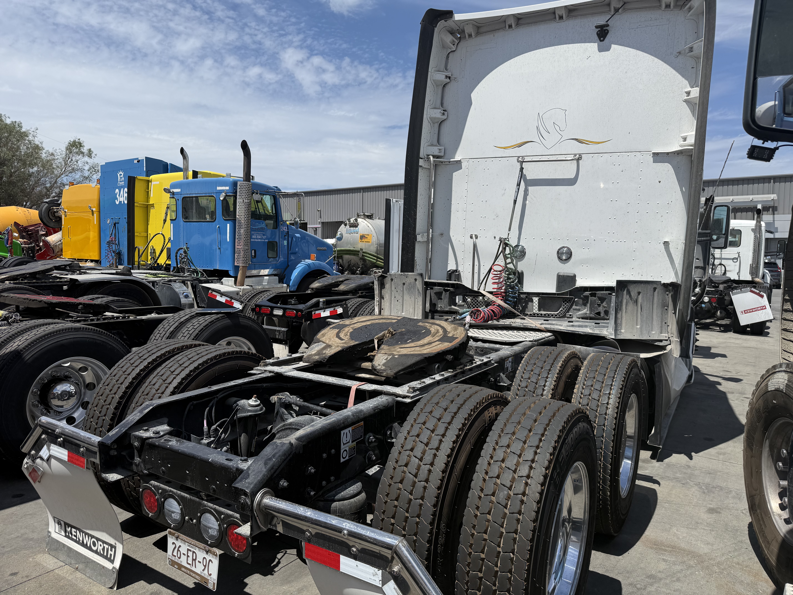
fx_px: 550
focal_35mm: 24
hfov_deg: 71.6
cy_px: 298
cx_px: 396
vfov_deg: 56.8
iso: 80
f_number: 1.78
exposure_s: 1/6711
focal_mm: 6.76
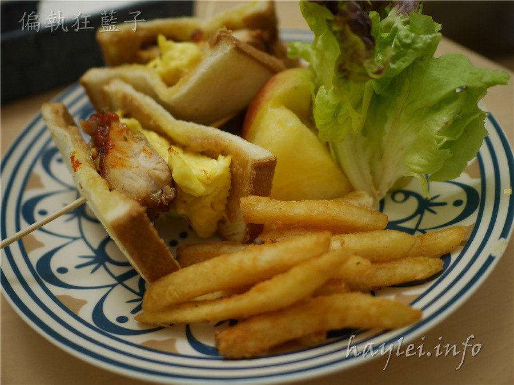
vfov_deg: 46.8
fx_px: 445
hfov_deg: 60.0
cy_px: 192
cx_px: 257
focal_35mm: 30
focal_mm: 15
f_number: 1.7
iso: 320
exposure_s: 1/60
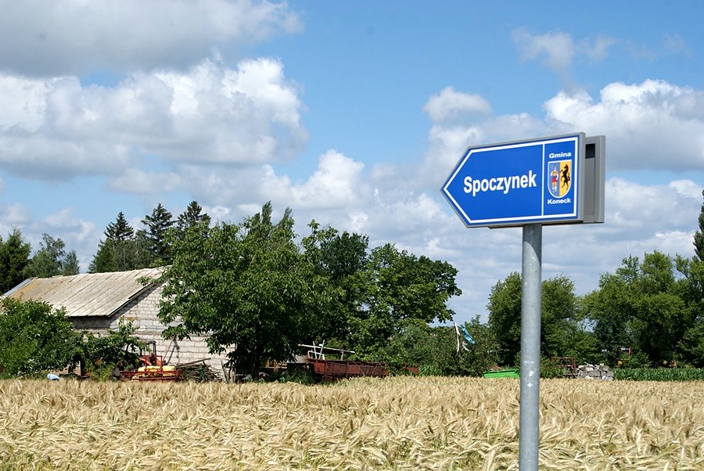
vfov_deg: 18.2
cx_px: 352
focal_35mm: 75
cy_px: 236
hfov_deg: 27.0
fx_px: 1468
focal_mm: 50
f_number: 11
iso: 100
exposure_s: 1/160
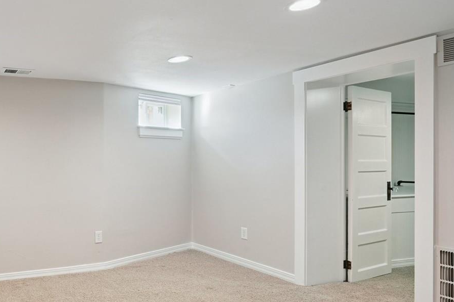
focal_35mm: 27
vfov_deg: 47.7
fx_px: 340
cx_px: 51
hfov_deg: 58.3
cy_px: 174
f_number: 10
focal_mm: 15
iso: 400
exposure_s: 1/10
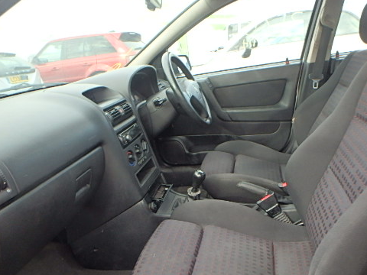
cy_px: 154
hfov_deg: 62.9
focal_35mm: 28
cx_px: 218
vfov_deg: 49.6
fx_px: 297
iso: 125
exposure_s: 1/80
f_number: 3.5
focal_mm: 3.7
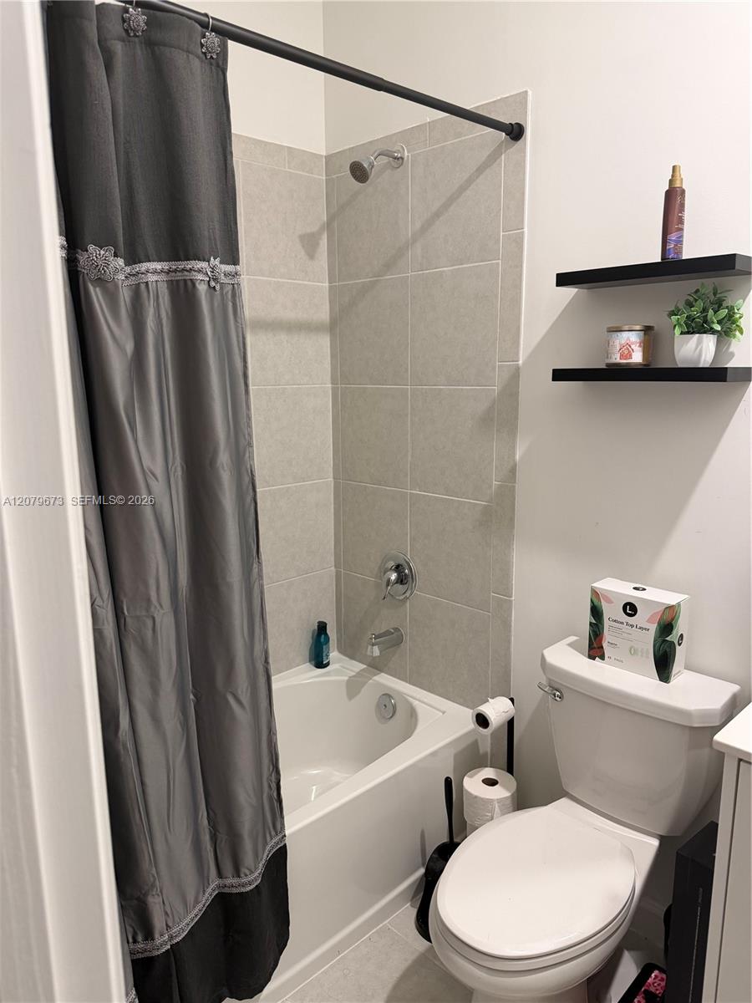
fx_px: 695
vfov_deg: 71.6
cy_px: 502
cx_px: 376
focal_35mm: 24
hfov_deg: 56.8
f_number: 1.78
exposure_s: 1/60
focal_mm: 6.76
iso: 250
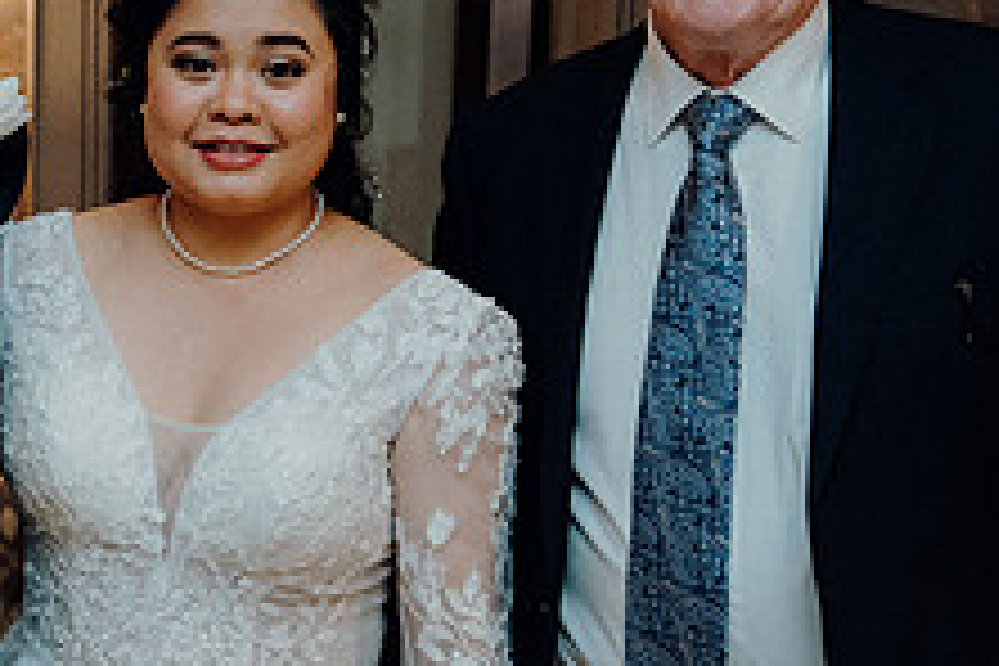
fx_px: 2248
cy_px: 443
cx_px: 27
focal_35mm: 81
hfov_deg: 24.1
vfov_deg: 16.8
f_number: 3.5
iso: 3200
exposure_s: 1/160
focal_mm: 31
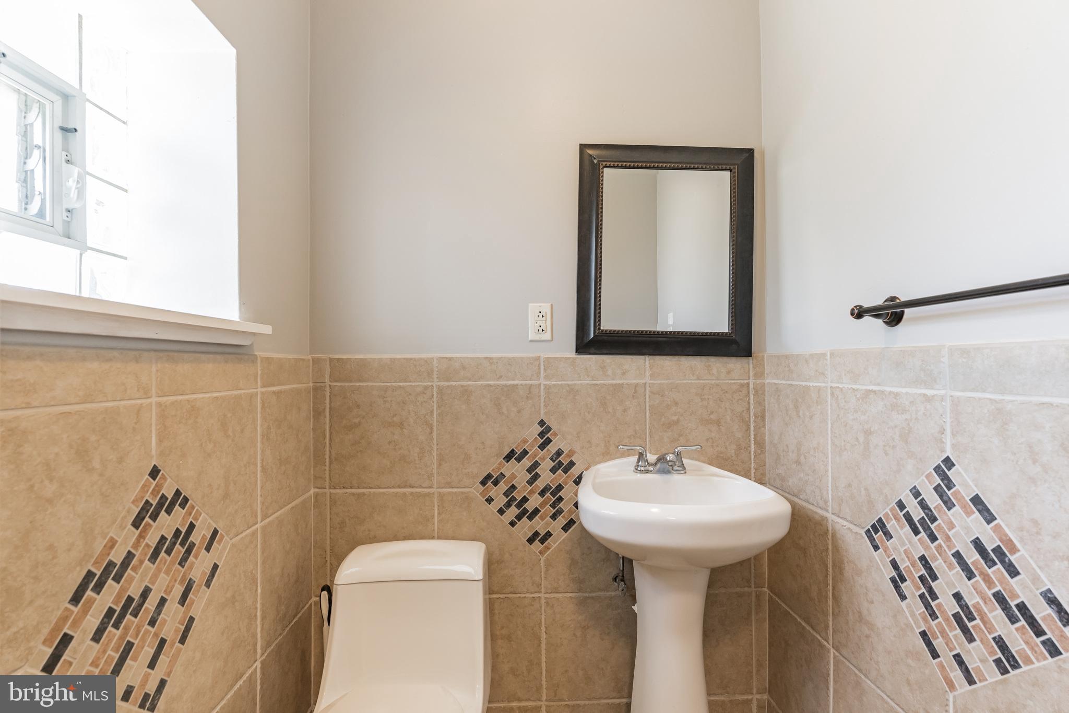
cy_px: 356
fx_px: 475
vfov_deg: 73.7
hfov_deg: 96.7
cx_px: 534
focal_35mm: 16
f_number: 5.6
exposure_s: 1/40
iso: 640
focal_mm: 16
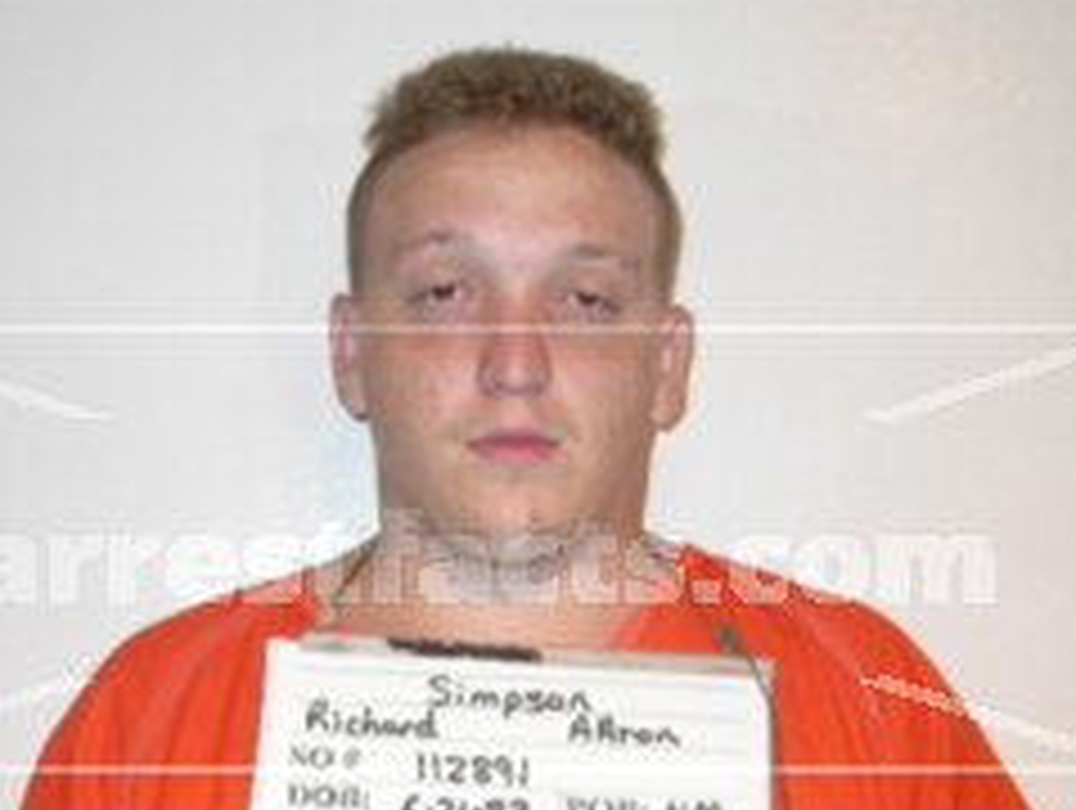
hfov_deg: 23.0
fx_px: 2646
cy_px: 551
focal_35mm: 85
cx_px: 479
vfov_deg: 17.4
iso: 100
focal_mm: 12.2
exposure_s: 1/60.3
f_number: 3
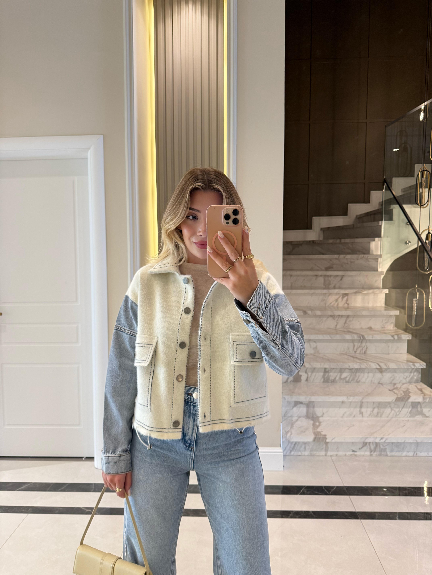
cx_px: 216
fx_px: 399
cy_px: 288
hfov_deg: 56.8
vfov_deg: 71.6
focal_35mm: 24
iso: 200
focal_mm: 6.76
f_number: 1.78
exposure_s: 1/107
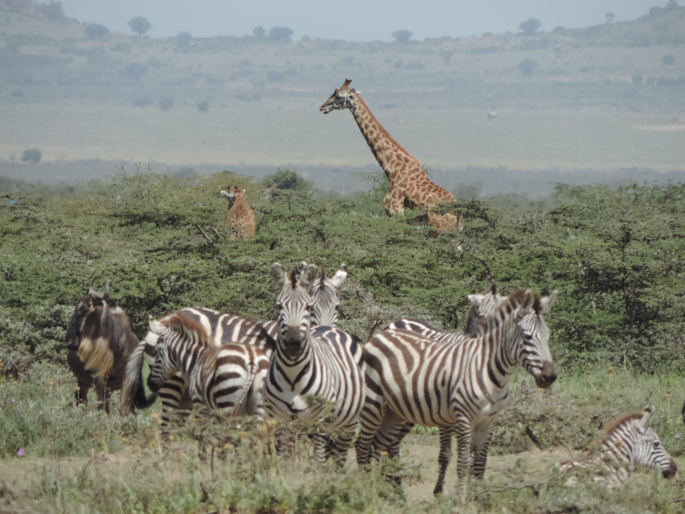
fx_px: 14841
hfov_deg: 2.6
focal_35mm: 750
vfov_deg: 2.0
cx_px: 342
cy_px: 257
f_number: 5.1
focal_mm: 133.7
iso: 100
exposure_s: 1/500
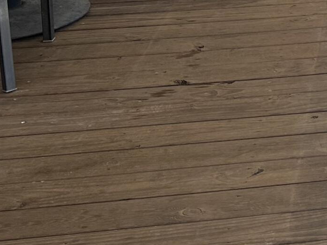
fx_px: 982
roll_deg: -0.6
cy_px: -194
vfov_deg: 12.9
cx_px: 601
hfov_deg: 15.9
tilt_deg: -8.0
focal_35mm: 104
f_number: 1.78
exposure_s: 1/1453
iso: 80
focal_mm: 6.86
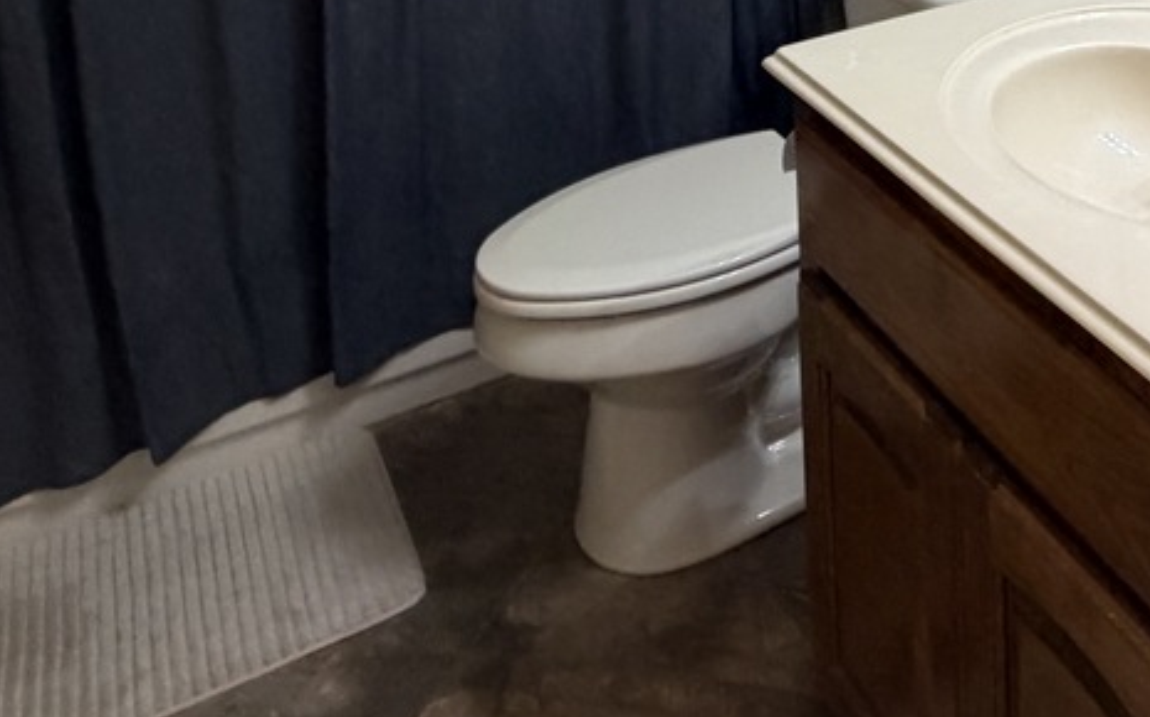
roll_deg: +0.6
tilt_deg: -7.2
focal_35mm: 46
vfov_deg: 22.8
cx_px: 1135
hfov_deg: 38.8
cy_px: -354
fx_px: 1441
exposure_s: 1/60
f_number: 2.2
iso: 250
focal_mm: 2.22
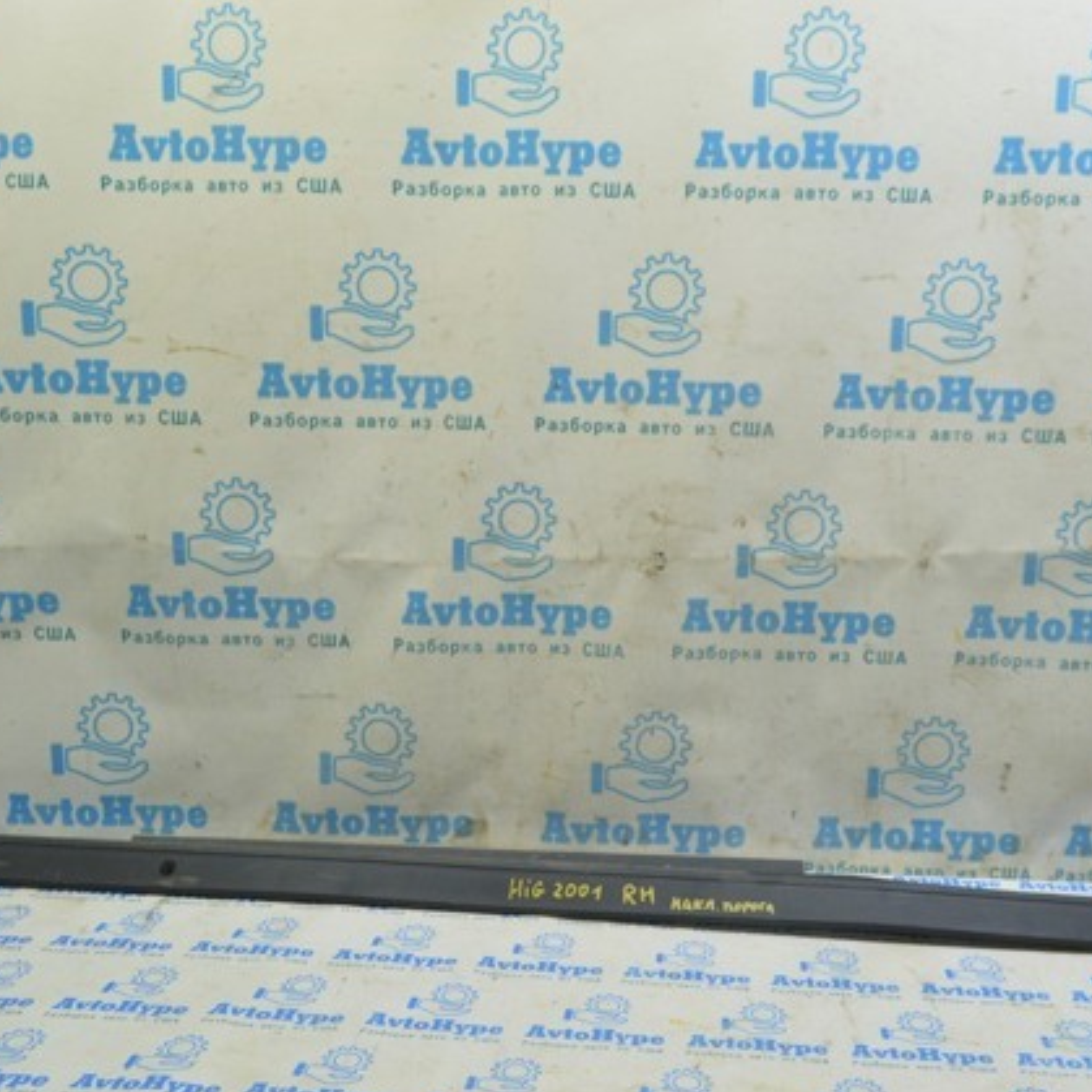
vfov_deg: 47.2
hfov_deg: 47.1
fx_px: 1249
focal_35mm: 35
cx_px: 628
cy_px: 551
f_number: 5.6
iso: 400
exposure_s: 1/20
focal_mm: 18
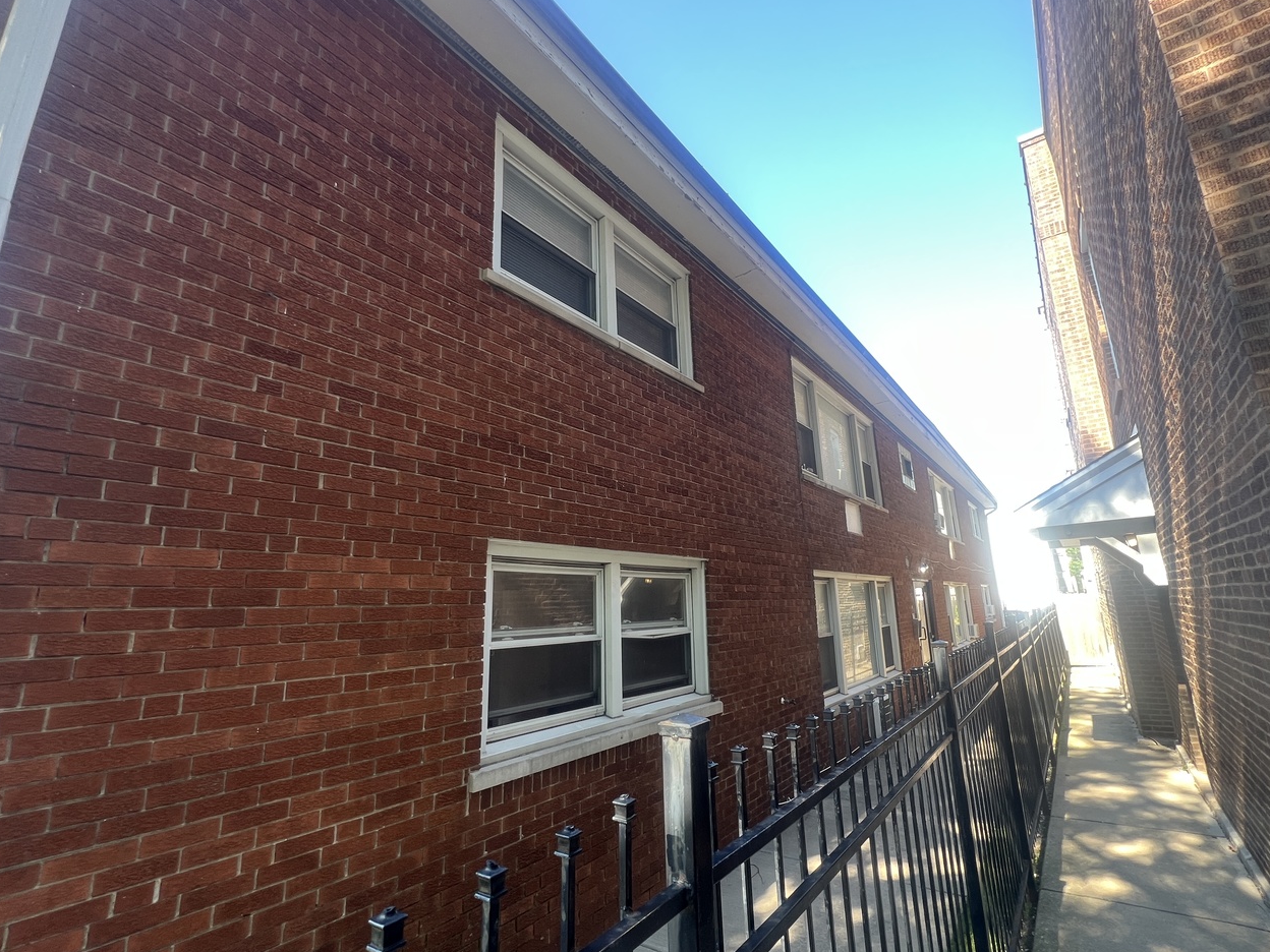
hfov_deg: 98.1
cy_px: 479
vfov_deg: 81.7
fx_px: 550
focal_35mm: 15
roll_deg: +2.4
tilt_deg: +12.6
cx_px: 656
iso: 50
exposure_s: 1/99
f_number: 1.8
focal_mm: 1.57
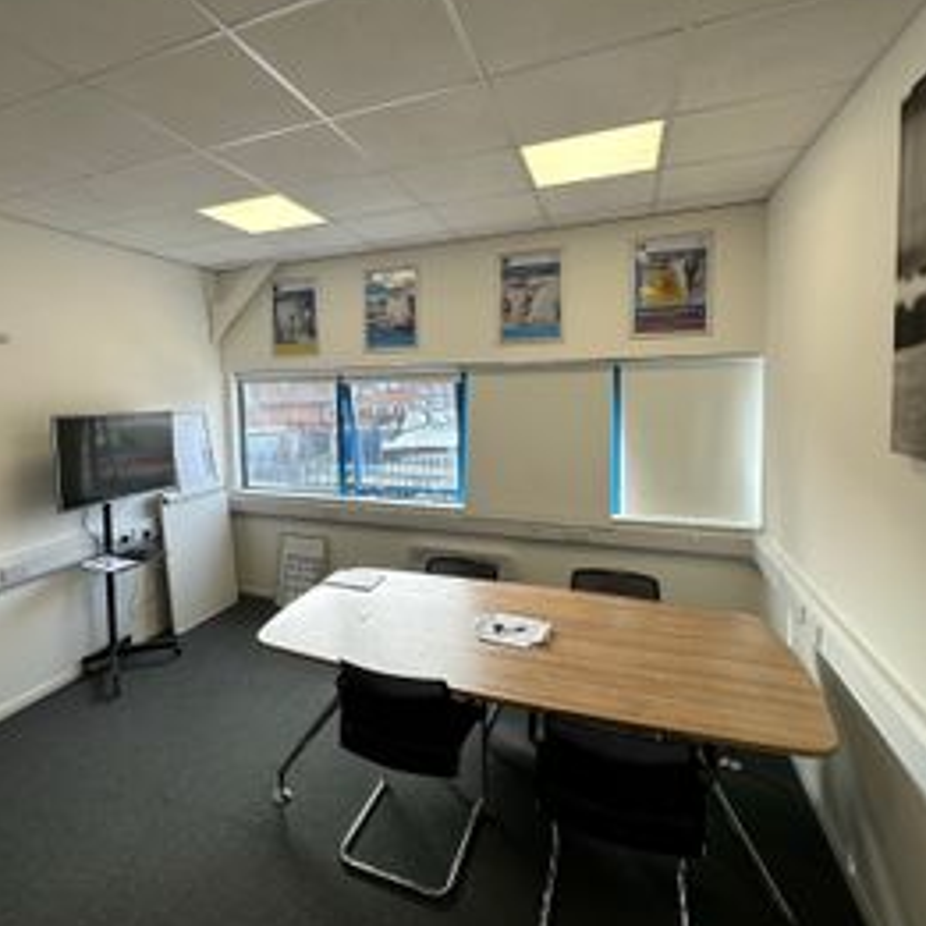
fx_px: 575
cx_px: 362
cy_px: 422
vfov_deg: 77.5
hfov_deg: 76.6
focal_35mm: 19
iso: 40
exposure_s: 1/183
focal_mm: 2.22
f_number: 2.2
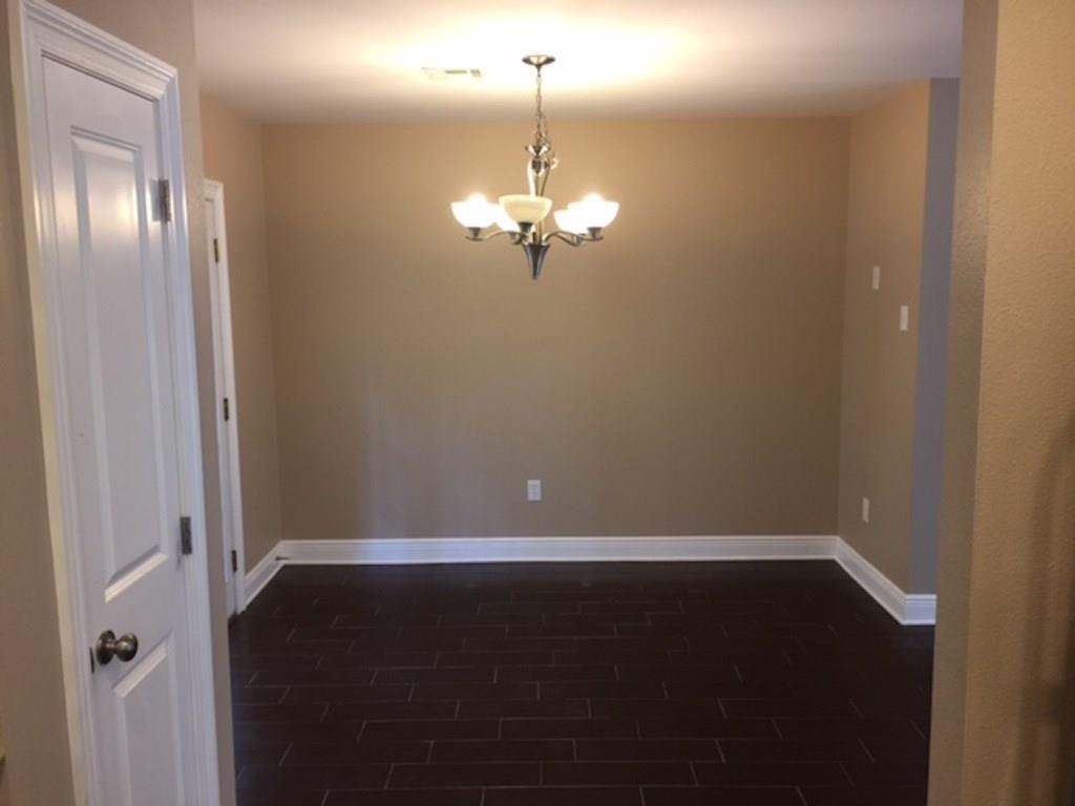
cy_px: 403
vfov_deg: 48.2
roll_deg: -0.2
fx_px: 901
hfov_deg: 61.7
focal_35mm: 29
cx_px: 538
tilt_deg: -6.7
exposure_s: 1/15
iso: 50
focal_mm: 4.15
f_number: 2.2
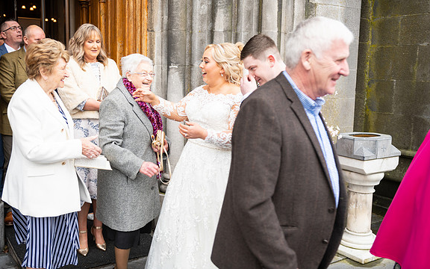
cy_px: 125
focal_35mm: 39
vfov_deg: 32.8
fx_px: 457
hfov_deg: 50.4
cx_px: 216
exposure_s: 1/160
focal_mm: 38
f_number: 3.5
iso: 125
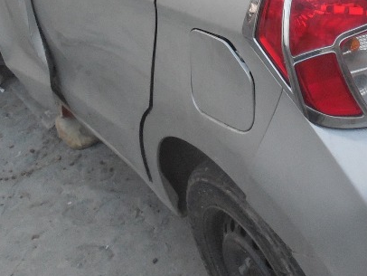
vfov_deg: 21.8
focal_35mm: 63
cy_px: -45
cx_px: 273
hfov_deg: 30.2
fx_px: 668
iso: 500
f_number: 3.1
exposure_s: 1/250
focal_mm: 4.5
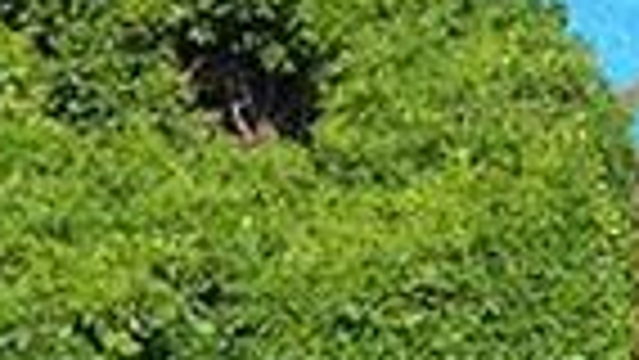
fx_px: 4221
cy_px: 58
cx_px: 1080
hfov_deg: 8.4
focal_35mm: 249
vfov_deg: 4.9
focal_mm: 22
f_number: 8
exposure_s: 1/250
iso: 100
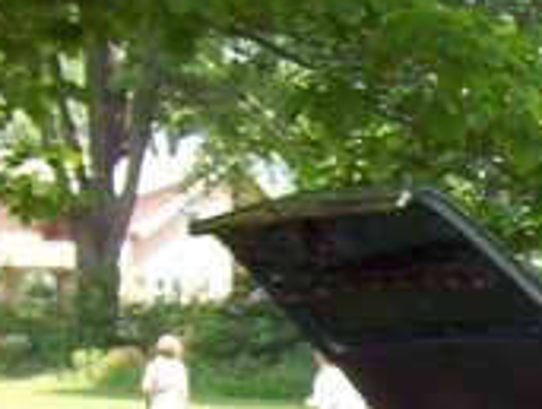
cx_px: 894
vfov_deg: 9.4
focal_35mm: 152
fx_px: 2385
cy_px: 698
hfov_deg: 12.2
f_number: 2.76
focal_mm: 5.54
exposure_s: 1/345
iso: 100
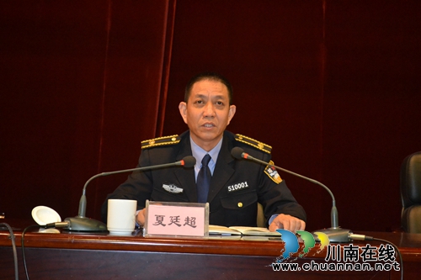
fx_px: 877
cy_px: 140
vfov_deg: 18.2
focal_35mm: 75
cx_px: 210
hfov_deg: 27.0
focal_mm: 50
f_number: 5.6
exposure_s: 1/60
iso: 3200
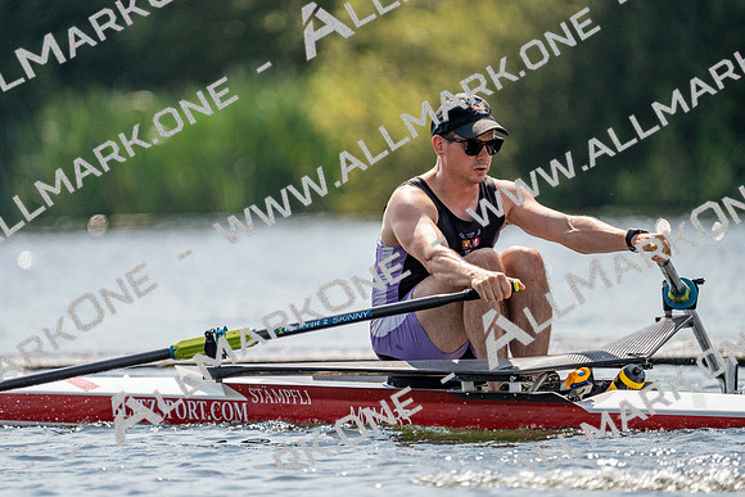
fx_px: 11570
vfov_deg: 2.5
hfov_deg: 3.7
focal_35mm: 559
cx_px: 372
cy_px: 248
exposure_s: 1/1600
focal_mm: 559
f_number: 6.3
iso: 250
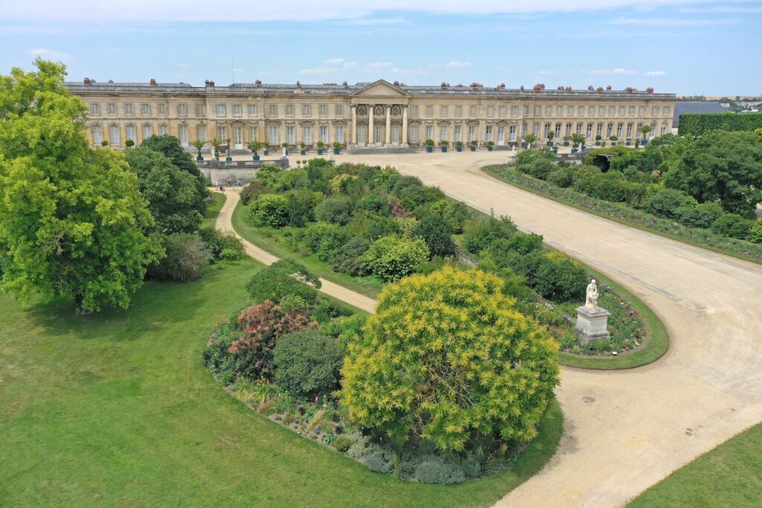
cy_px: 254
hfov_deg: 65.5
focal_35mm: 28
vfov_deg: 46.4
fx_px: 592
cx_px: 381
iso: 100
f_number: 4
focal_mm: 10.26
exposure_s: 1/1600
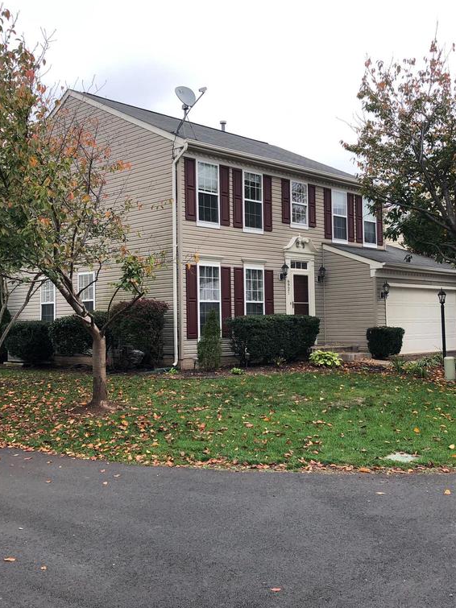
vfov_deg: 49.0
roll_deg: -0.6
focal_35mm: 38
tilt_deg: +2.3
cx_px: 228
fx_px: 668
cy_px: 302
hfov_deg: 37.7
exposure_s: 1/736
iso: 20
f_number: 1.8
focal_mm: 3.99
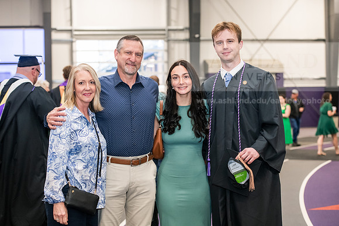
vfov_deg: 18.2
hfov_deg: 27.0
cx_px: 170
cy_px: 113
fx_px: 706
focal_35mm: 75
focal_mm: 75
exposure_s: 1/200
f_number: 4
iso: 2500
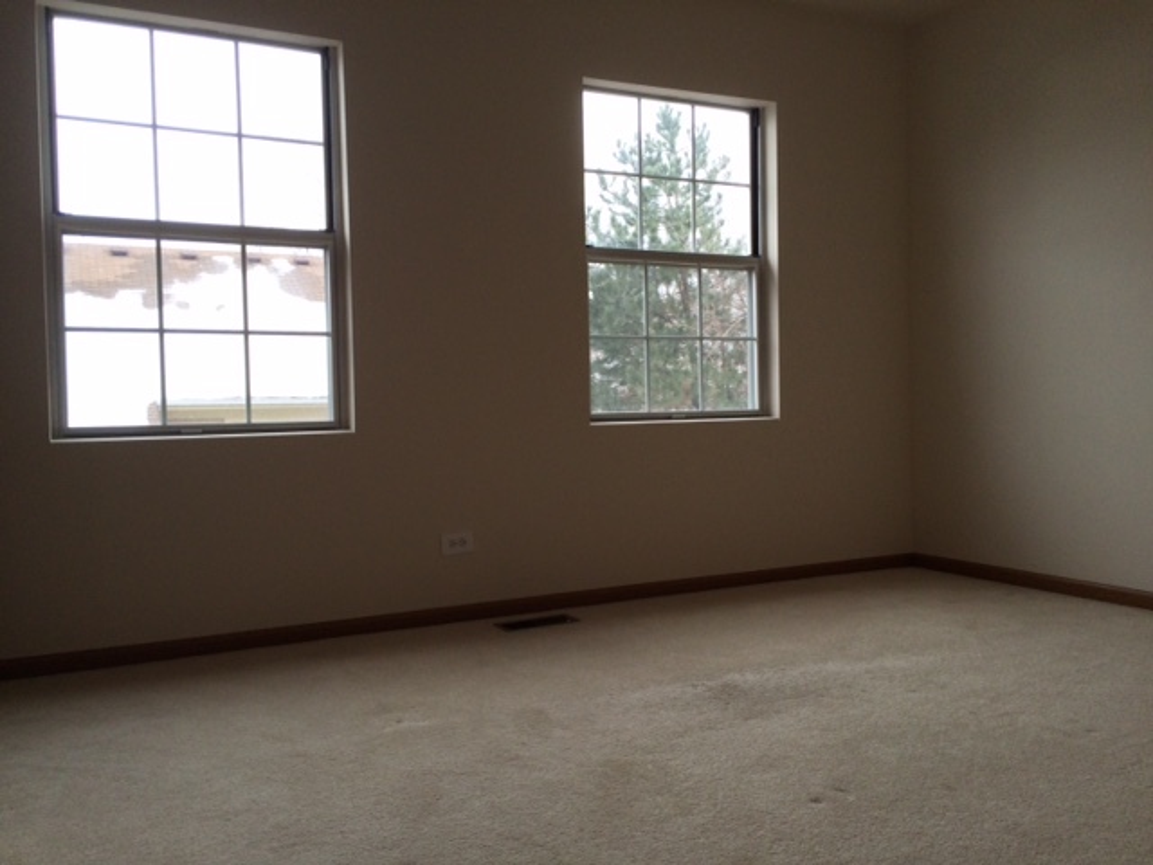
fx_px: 966
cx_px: 576
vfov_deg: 48.2
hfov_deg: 61.7
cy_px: 432
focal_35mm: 29
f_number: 2.2
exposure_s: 1/342
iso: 32
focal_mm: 4.15
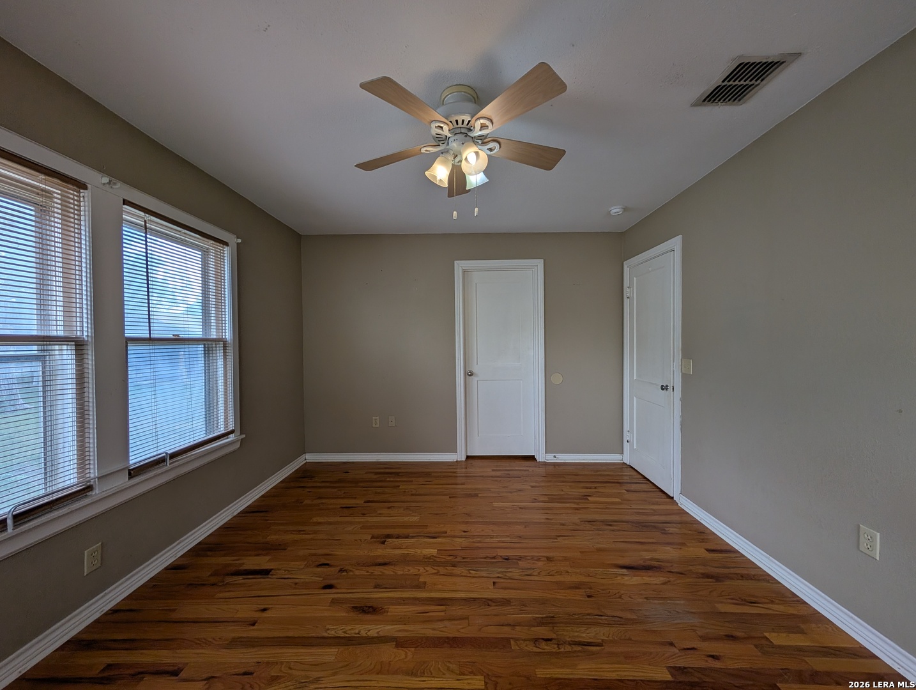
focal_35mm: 12
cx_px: 458
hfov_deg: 110.5
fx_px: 318
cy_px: 345
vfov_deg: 94.7
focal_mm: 2.02
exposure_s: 1/299
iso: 50
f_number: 1.7
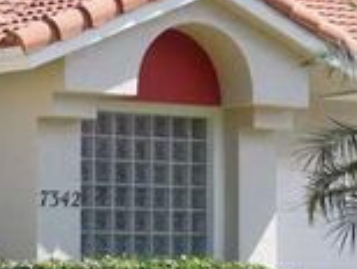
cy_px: 66
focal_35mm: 146
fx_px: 1508
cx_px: -23
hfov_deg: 13.3
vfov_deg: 10.2
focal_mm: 8
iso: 125
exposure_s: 1/640
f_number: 4
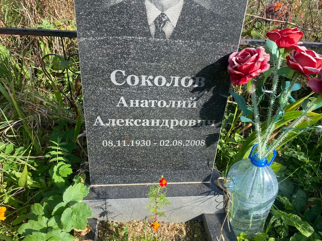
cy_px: 120
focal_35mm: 26
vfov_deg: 53.1
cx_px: 161
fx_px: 242
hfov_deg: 67.3
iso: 32
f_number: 1.8
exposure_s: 1/715
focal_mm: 4.25
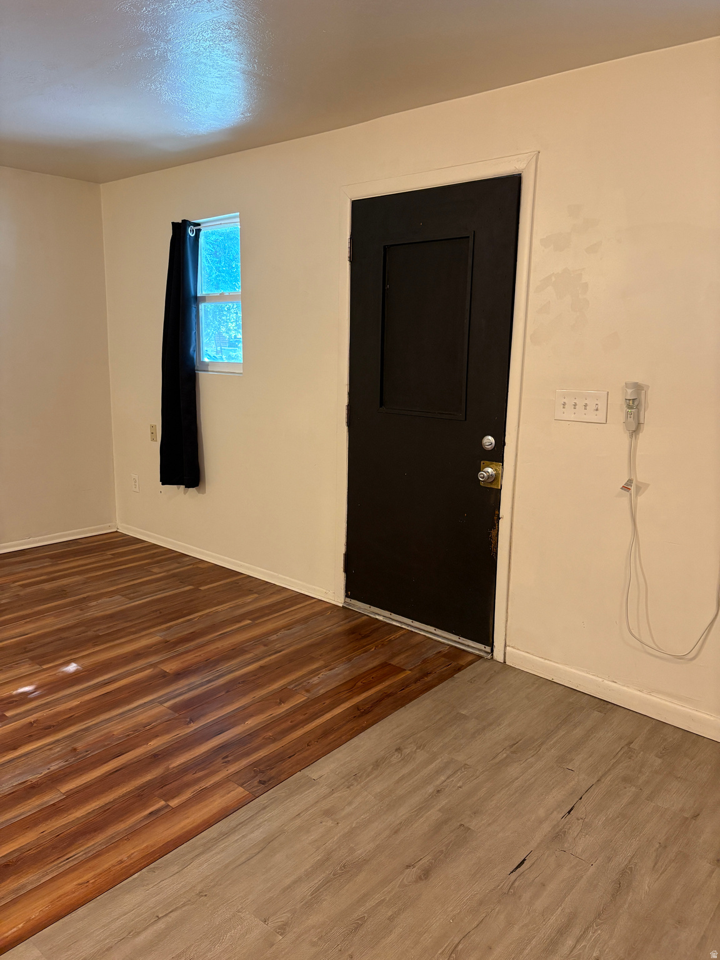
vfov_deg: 67.3
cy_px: 480
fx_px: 721
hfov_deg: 53.1
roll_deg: -0.2
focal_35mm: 26
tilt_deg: -9.9
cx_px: 360
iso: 320
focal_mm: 5.96
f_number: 1.6
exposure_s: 1/60
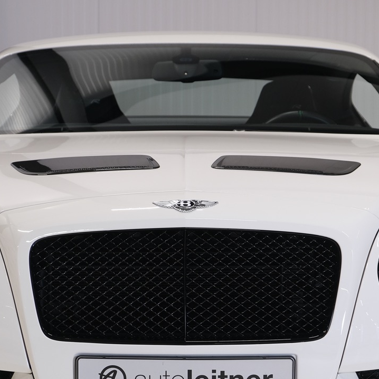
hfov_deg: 12.5
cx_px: 176
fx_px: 1734
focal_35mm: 140
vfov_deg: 12.4
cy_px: 276
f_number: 4
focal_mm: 48.4
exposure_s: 1/20
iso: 500
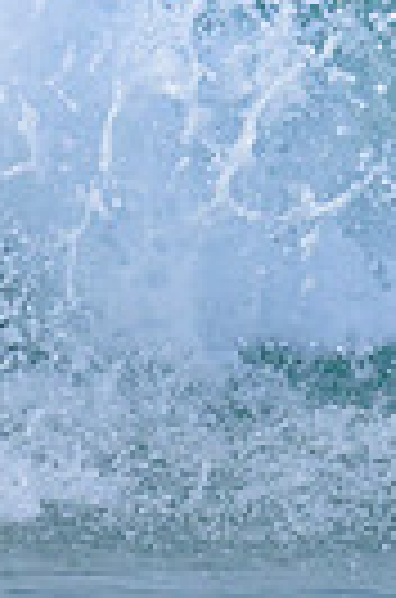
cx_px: 958
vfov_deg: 0.4
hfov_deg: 0.3
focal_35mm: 4801
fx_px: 79626
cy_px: -141
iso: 560
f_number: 6.3
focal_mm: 800
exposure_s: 1/2000
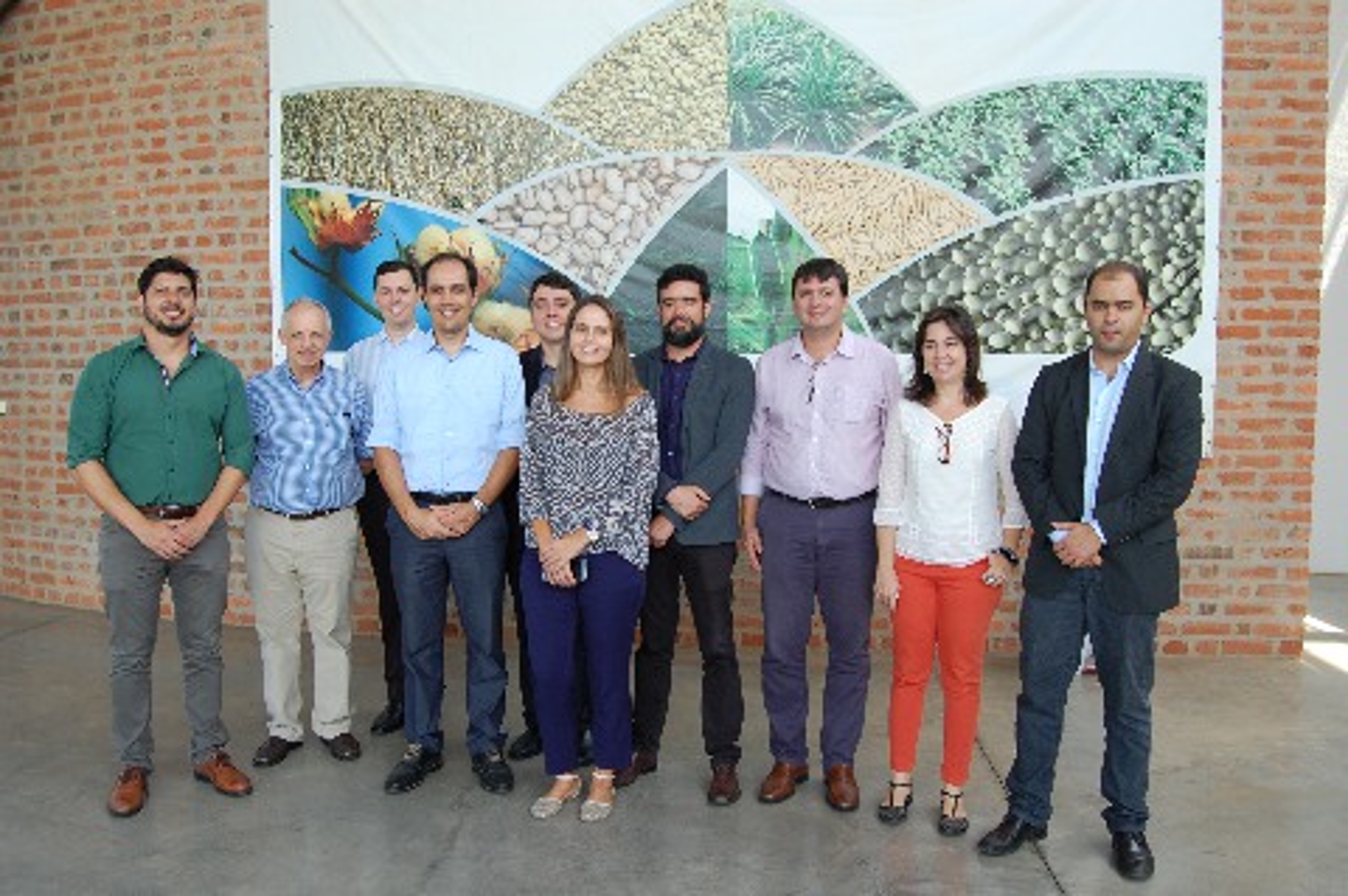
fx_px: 1010
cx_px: 674
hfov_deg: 67.4
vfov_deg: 47.8
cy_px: 448
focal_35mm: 27
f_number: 5.6
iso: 400
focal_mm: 18
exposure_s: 1/125
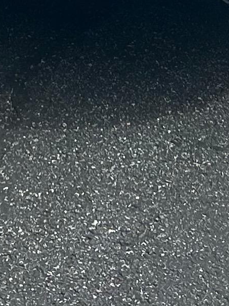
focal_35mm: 176
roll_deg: -3.7
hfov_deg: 8.4
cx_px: 64
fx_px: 1552
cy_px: -405
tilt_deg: -6.9
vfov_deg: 10.0
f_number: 1.5
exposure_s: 1/5319
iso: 50
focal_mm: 5.7
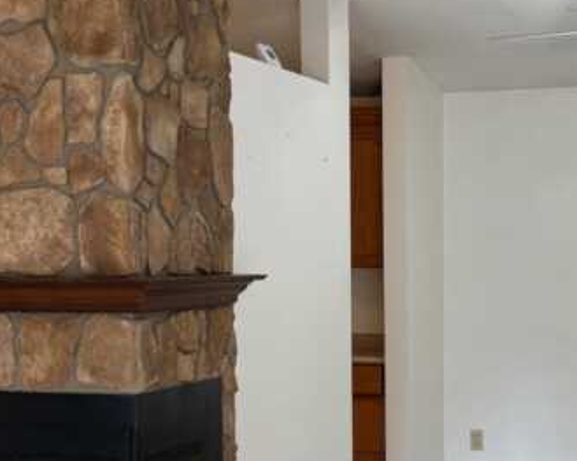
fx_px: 1349
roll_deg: +0.8
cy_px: 366
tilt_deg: -4.2
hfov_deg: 24.0
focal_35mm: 79
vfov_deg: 19.2
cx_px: 388
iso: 100
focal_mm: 5.96
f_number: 1.6
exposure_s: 1/167
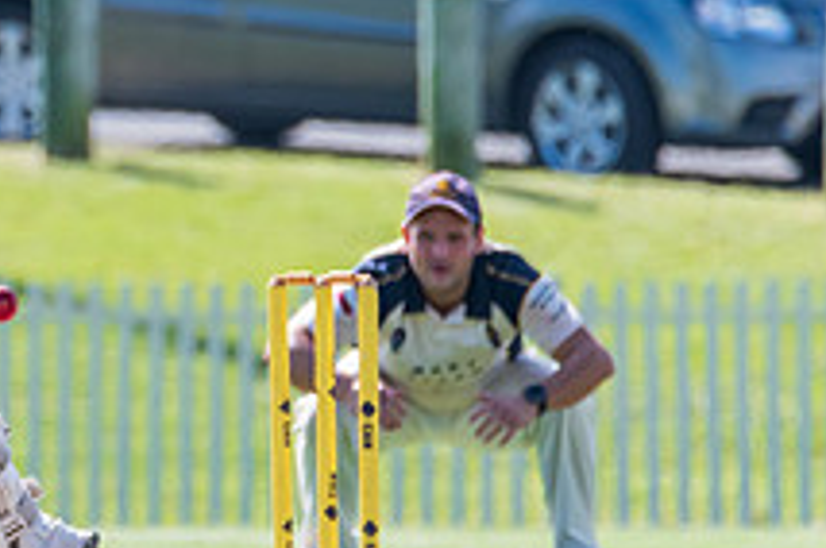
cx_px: -85
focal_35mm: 1867
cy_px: 191
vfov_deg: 0.7
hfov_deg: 1.1
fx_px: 42772
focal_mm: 600
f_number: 6.3
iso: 640
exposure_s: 1/2000
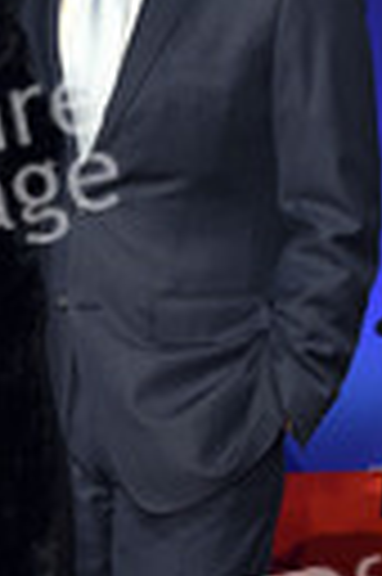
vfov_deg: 19.2
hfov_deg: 12.8
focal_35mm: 106
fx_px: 1692
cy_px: 410
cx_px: 18
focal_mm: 34
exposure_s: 1/200
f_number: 6.3
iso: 800
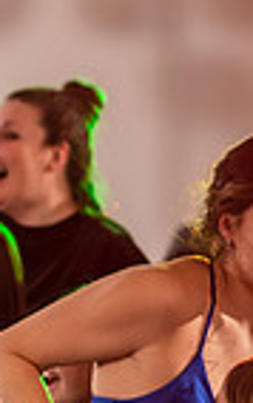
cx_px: -509
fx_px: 3897
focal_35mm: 354
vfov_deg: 5.9
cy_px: 268
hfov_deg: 3.6
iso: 400
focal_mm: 85
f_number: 1.8
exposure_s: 1/200
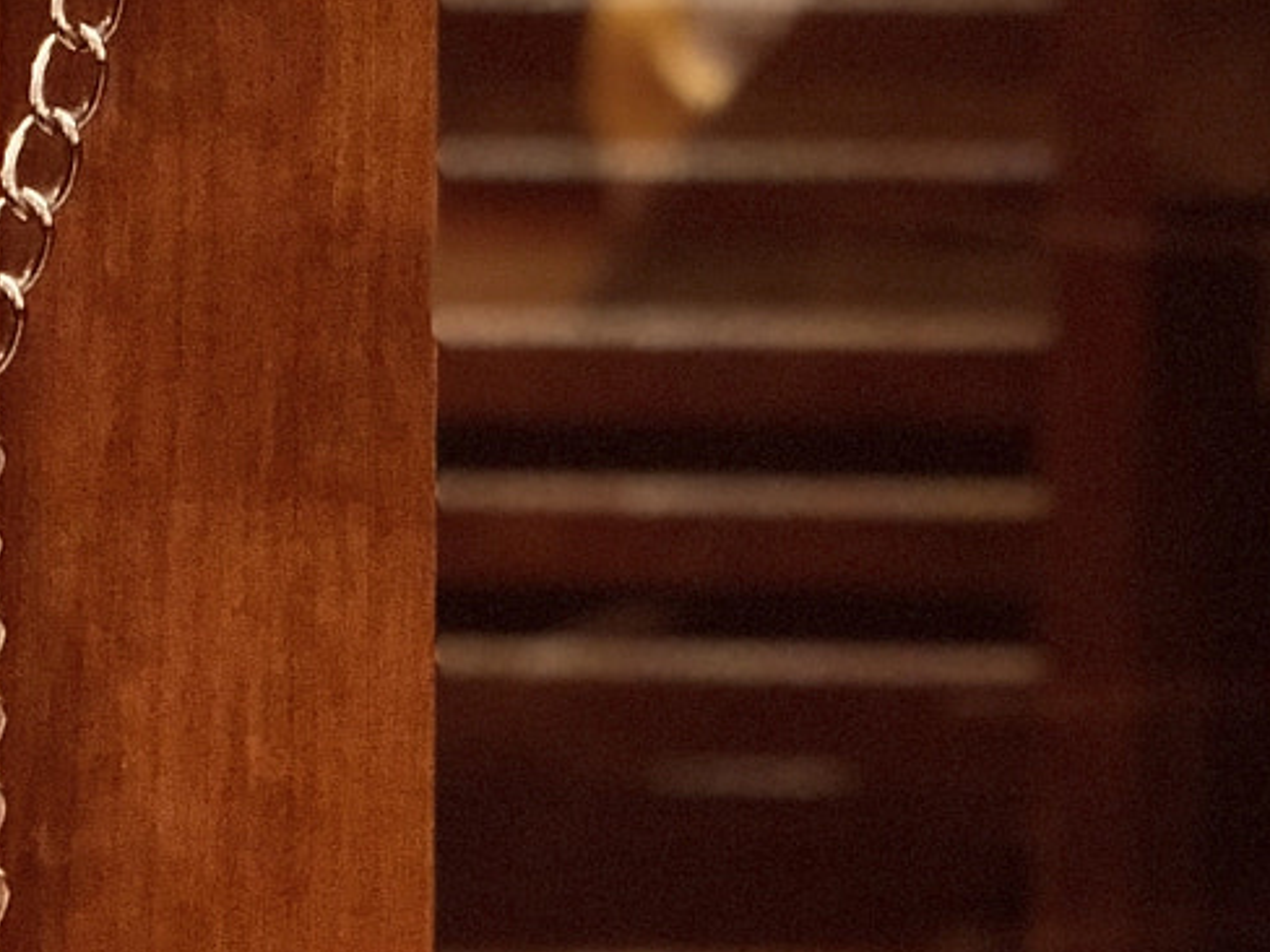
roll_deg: +0.0
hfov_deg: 10.4
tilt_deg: -2.0
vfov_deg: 7.8
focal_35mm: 187
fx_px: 6861
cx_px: -224
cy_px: -341
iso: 1250
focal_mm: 6.6
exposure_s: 1/50
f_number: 2.8
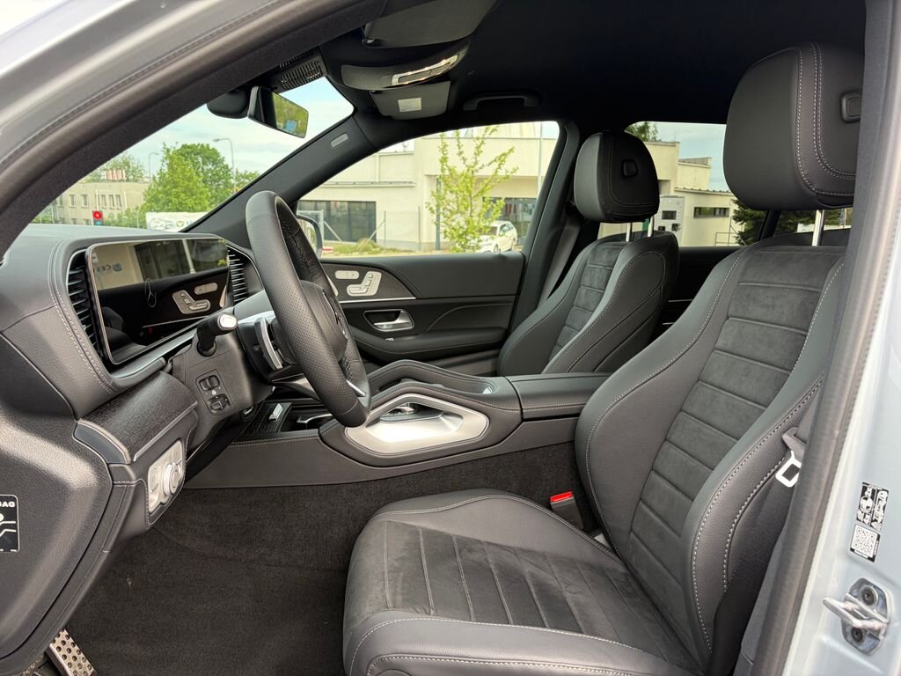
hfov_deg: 67.3
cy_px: 338
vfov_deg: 53.1
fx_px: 677
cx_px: 450
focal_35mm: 26
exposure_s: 1/188
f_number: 1.6
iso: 50
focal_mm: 5.96
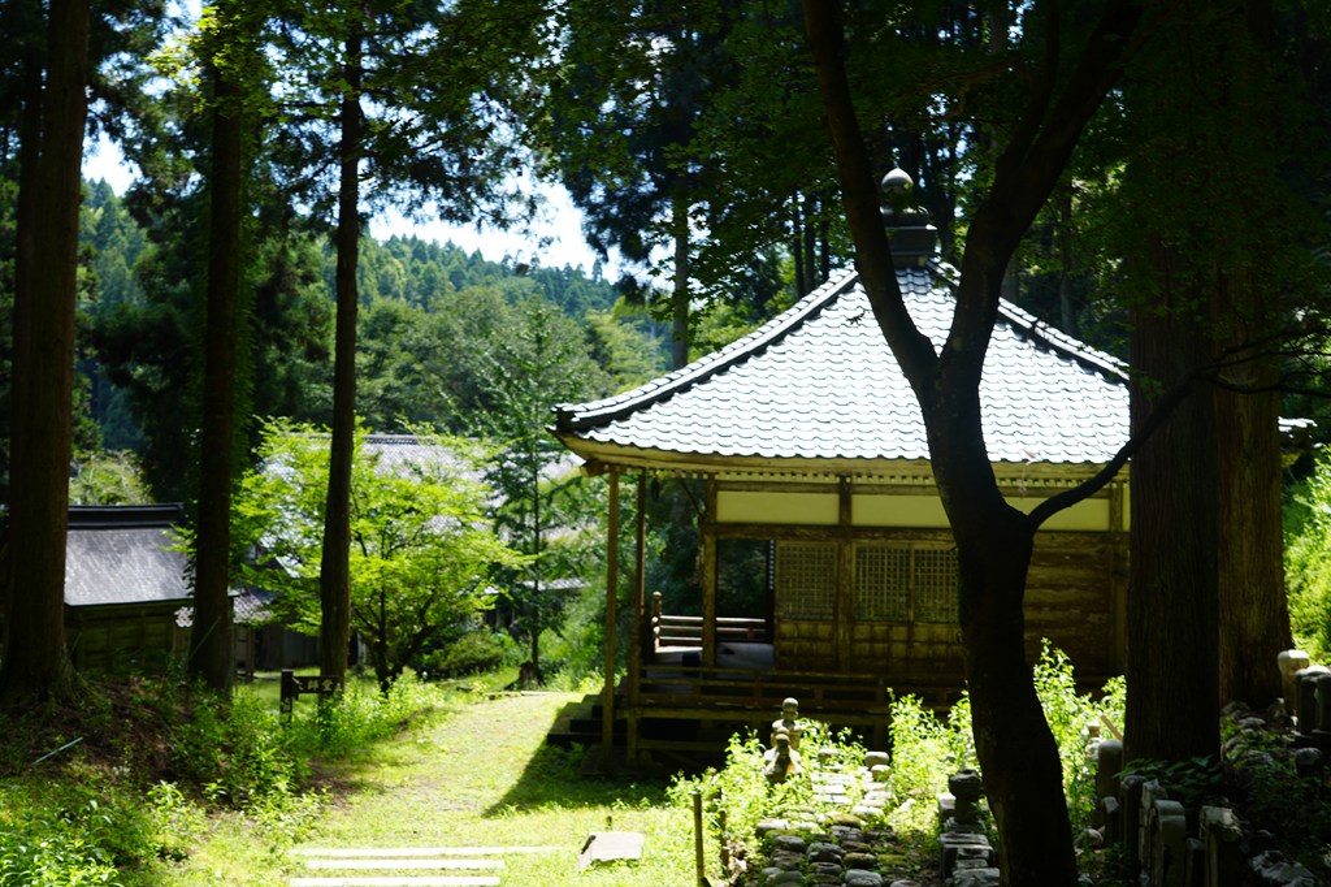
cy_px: 444
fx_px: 1700
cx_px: 666
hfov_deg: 42.8
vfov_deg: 29.2
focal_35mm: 46
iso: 100
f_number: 5.6
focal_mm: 46
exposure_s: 1/100
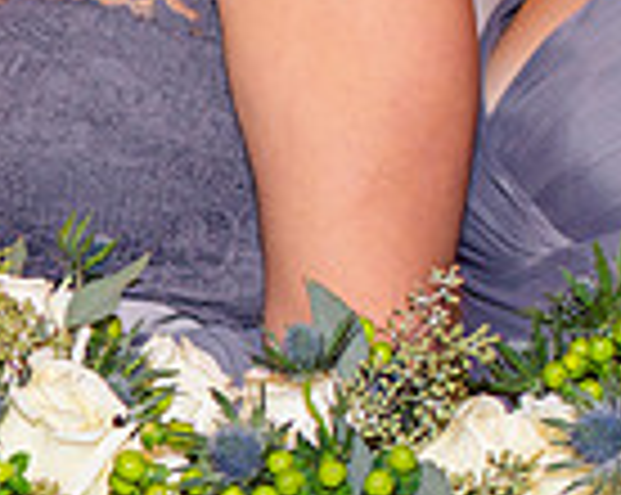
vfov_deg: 7.4
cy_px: 695
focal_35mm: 207
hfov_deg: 9.0
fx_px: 3799
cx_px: -436
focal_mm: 35
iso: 250
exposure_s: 1/250
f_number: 2.8
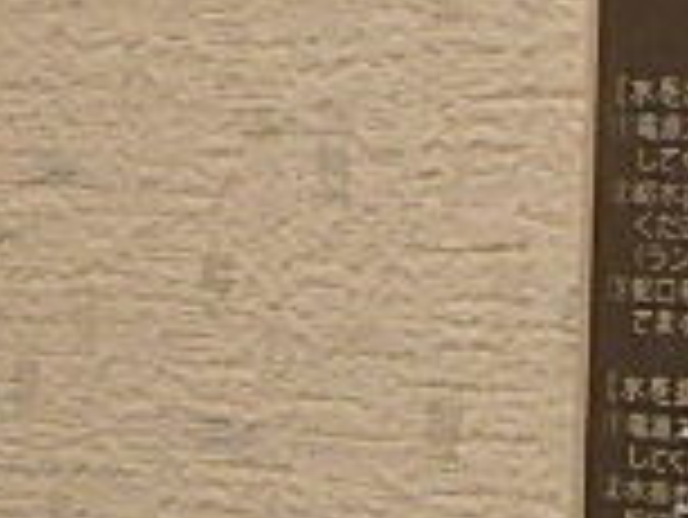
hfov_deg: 19.8
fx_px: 1750
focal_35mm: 88
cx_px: 980
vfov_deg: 16.6
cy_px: 459
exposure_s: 1/50
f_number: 3.5
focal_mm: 3.7
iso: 640
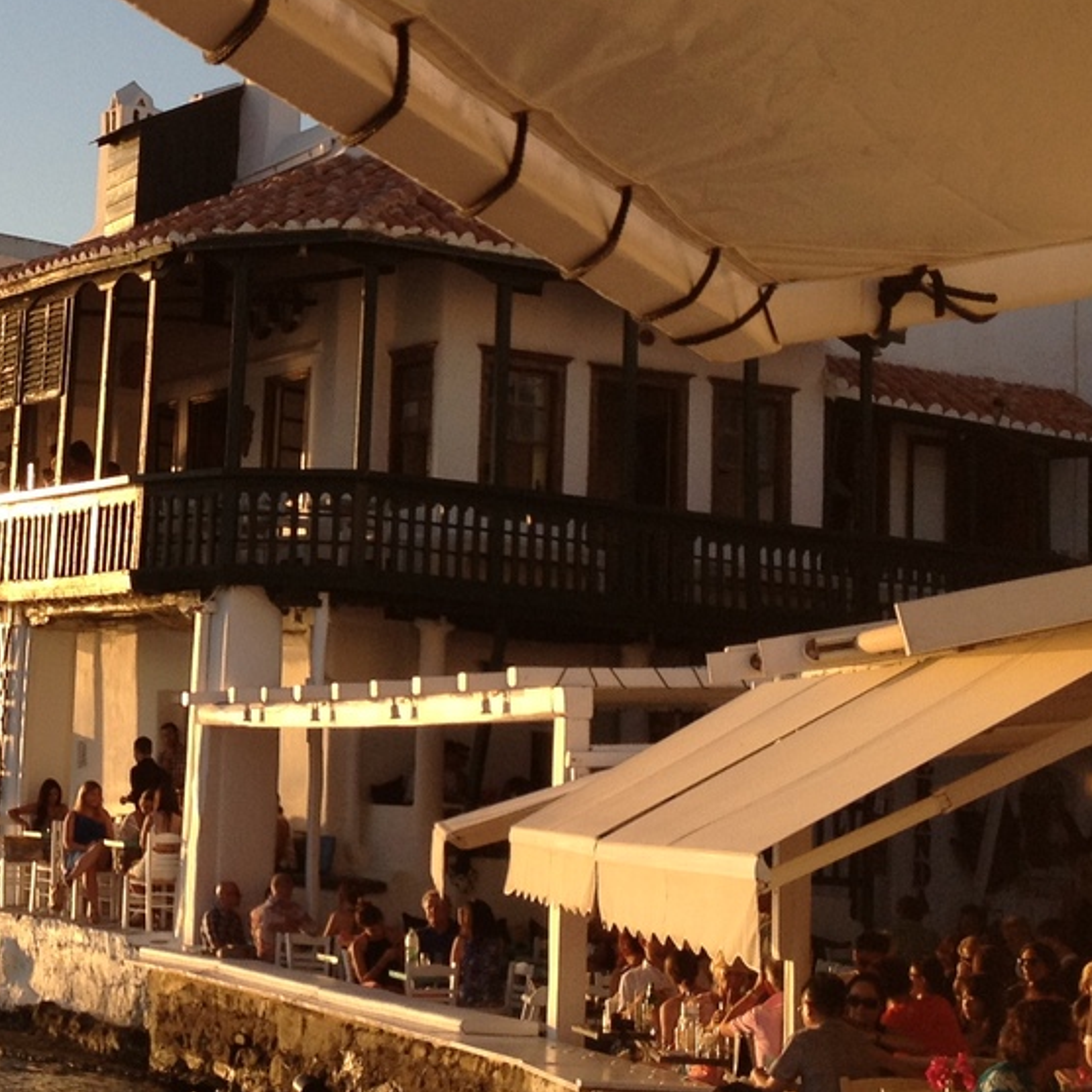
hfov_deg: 19.0
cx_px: 12
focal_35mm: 89
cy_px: 450
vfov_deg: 19.5
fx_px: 3176
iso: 50
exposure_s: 1/863
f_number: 2.4
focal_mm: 4.28
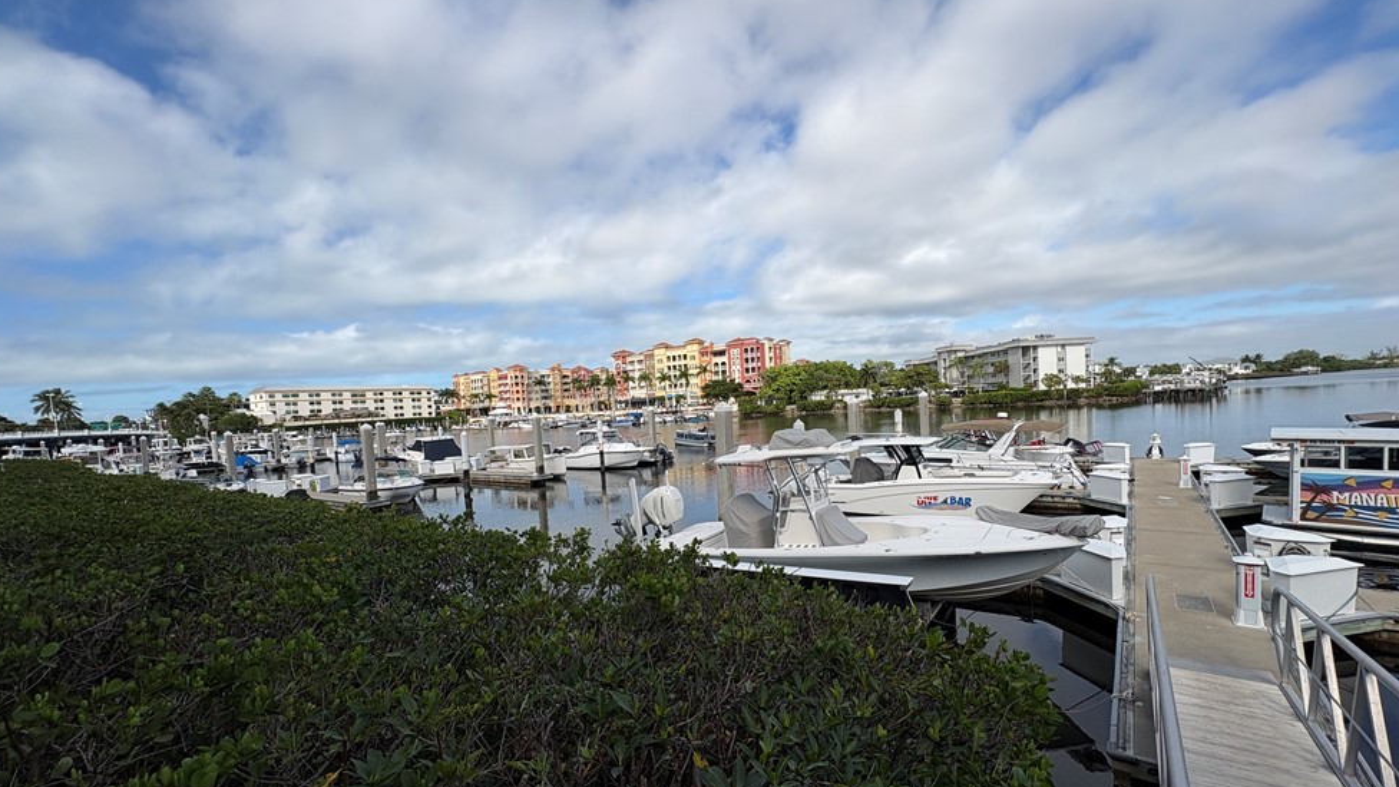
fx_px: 594
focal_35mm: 16
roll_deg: +3.3
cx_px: 714
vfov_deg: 67.0
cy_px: 429
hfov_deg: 99.4
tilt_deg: -2.6
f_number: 2.2
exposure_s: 1/2415
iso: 40
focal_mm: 2.22
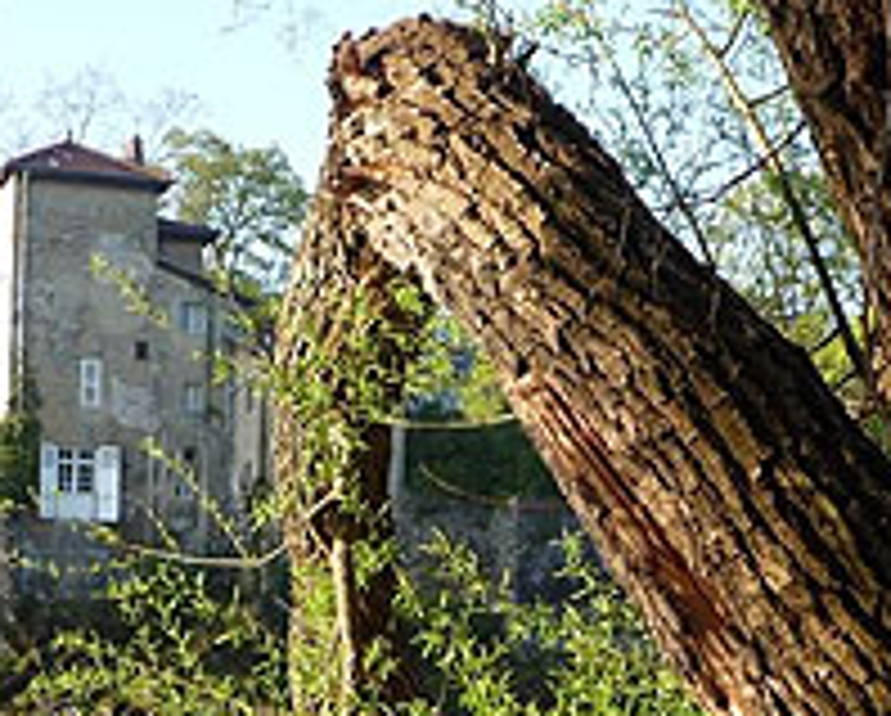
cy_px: 536
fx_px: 2456
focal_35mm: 93
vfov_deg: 16.5
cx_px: 274
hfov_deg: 20.5
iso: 100
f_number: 4.1
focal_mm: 7.3
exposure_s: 1/160
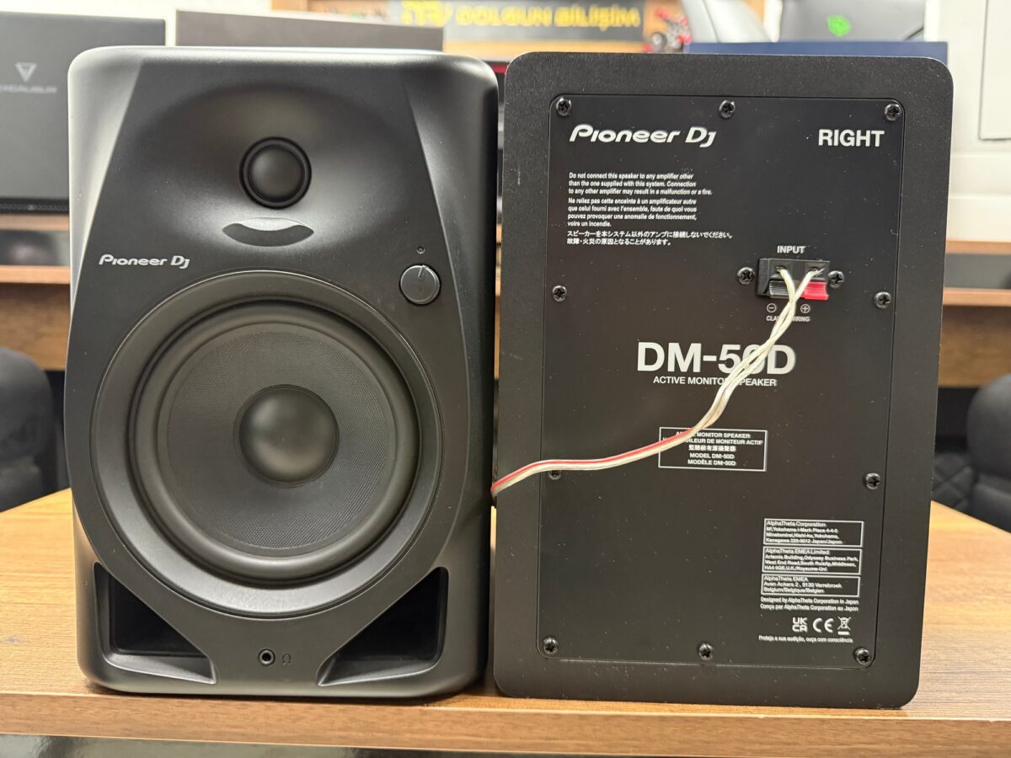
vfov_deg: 56.8
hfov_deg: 71.6
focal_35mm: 24
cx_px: 506
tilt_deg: -2.8
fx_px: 701
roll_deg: -0.6
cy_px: 379
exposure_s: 1/33
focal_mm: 6.76
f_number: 1.78
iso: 800
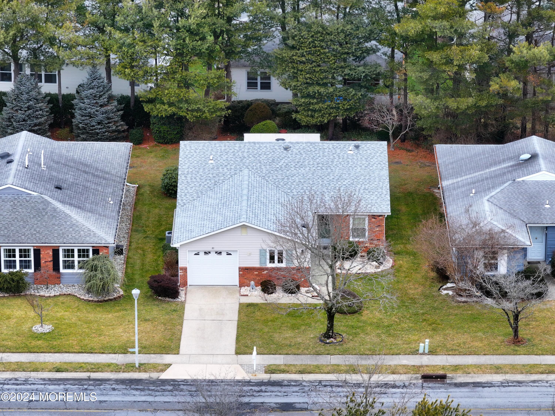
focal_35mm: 166
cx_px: 278
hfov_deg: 11.9
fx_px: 2661
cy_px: 208
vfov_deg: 8.9
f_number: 3.4
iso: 110
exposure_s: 1/50
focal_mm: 30.71
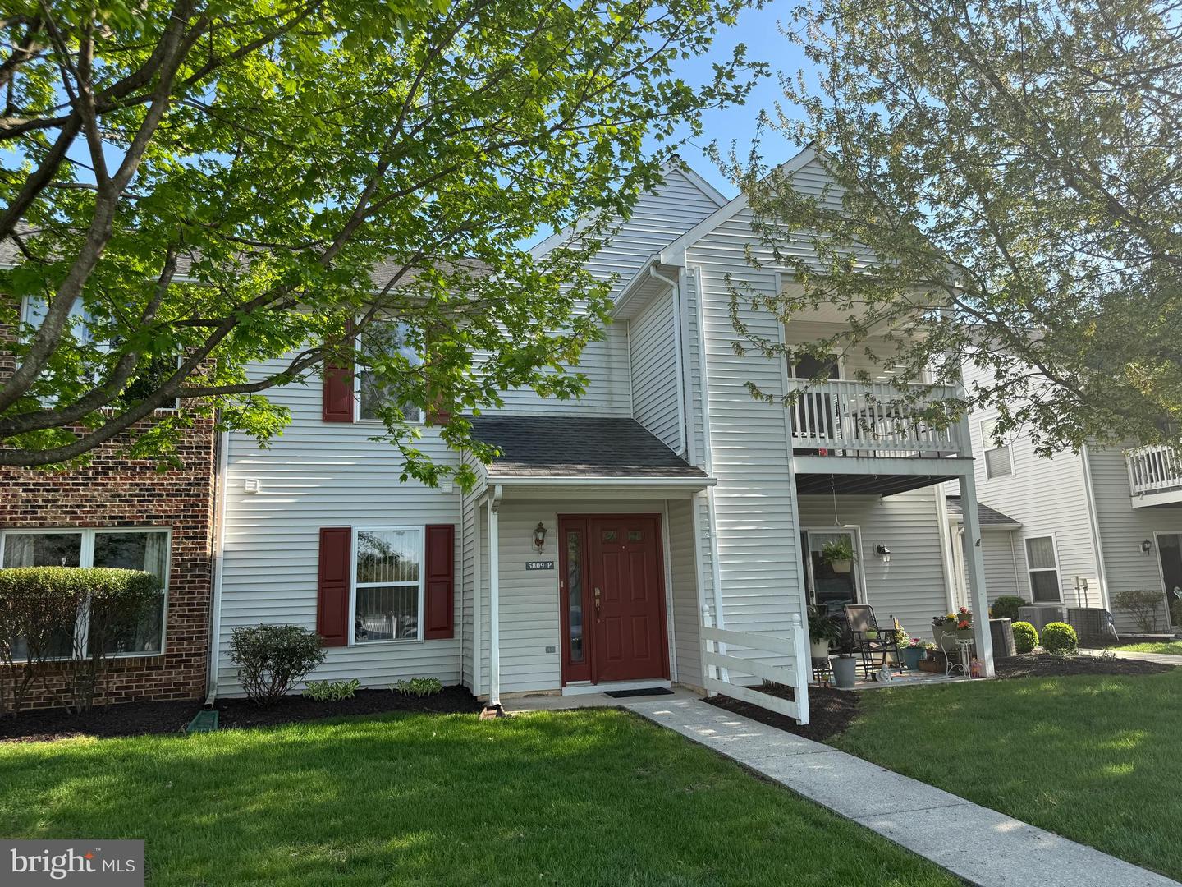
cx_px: 591
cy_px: 444
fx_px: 820
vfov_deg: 56.8
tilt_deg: +11.1
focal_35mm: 24
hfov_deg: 71.6
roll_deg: +2.4
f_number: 1.78
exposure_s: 1/1410
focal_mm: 6.76
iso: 80
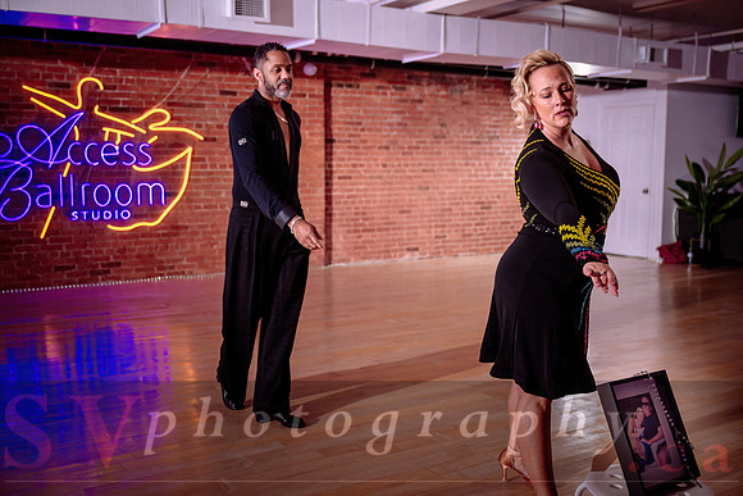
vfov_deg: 36.3
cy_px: 248
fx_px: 756
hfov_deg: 52.3
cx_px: 381
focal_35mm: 37
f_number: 2.8
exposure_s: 1/320
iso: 1250
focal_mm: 35
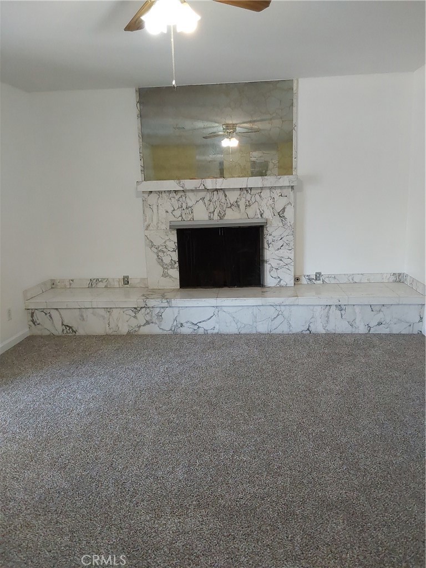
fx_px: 459
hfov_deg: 49.7
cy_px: 284
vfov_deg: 63.4
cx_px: 213
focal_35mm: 28
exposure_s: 1/60
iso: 160
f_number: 1.9
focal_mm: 2.91
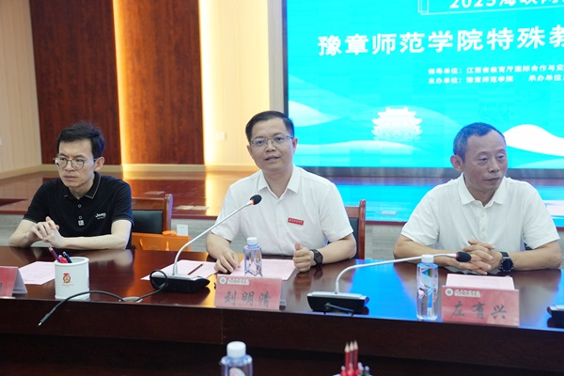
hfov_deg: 41.1
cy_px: 188
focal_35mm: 48
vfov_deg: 28.1
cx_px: 282
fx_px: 752
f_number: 4
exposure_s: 1/160
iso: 1250
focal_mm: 48
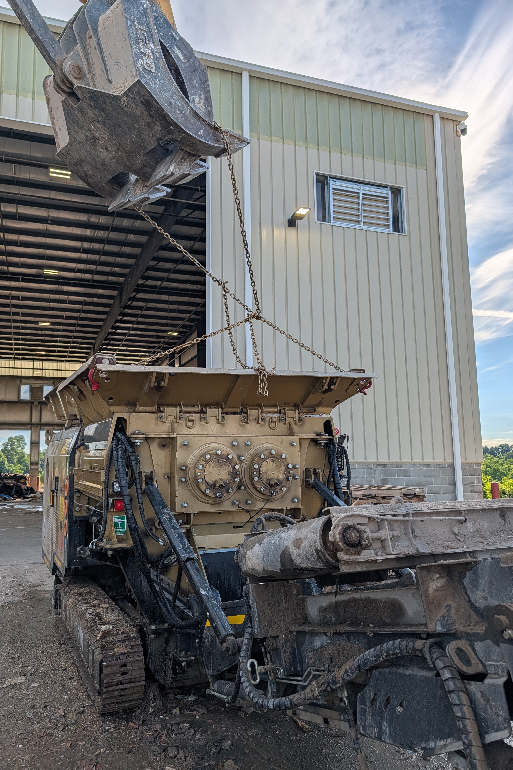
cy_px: 390
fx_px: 556
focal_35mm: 26
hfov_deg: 49.5
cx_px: 231
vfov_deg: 69.4
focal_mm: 6.9
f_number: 1.68
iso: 19
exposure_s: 1/2545
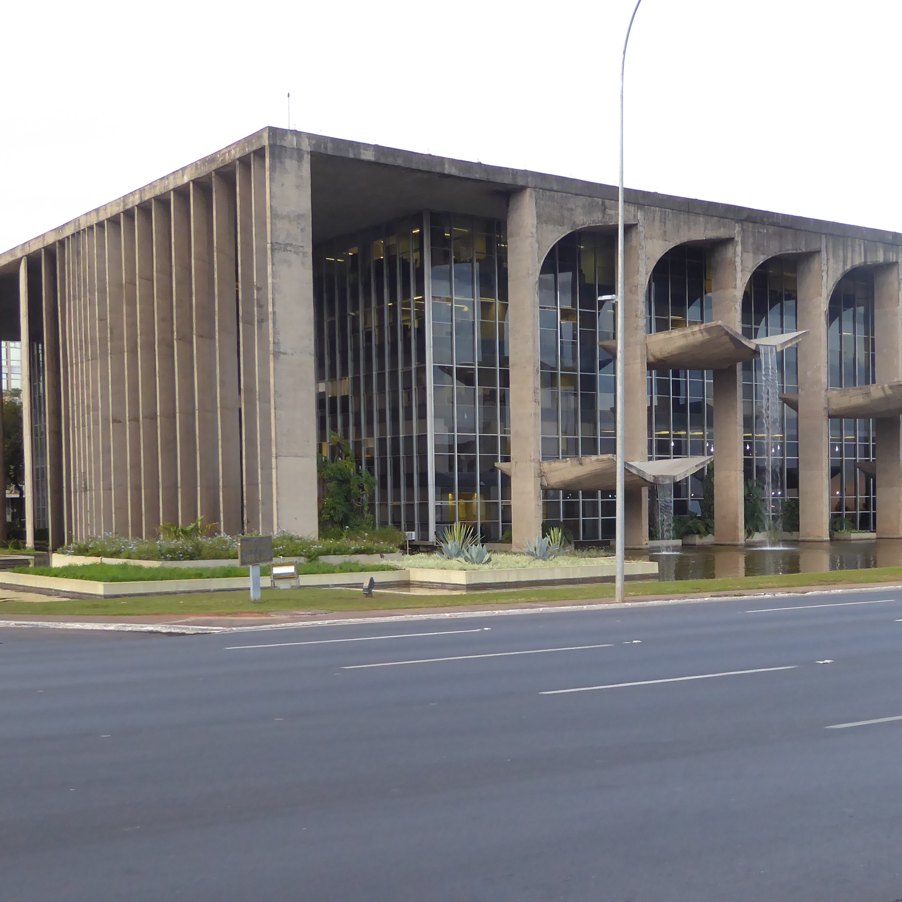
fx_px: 1474
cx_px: 607
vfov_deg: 33.9
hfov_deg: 33.7
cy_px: 555
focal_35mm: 50
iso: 250
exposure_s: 1/60
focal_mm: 5.4
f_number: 3.5
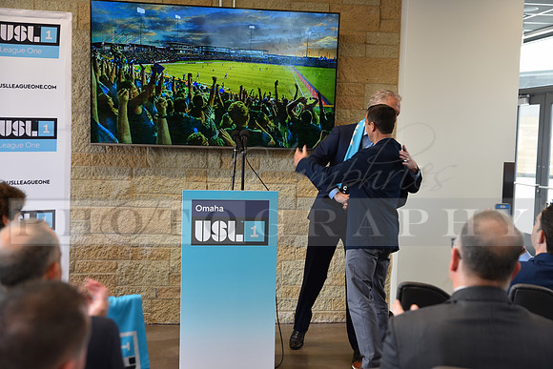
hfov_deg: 38.2
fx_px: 799
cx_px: 276
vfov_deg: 26.0
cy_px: 184
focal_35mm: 52
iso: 400
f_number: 3.2
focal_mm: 52
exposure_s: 1/60
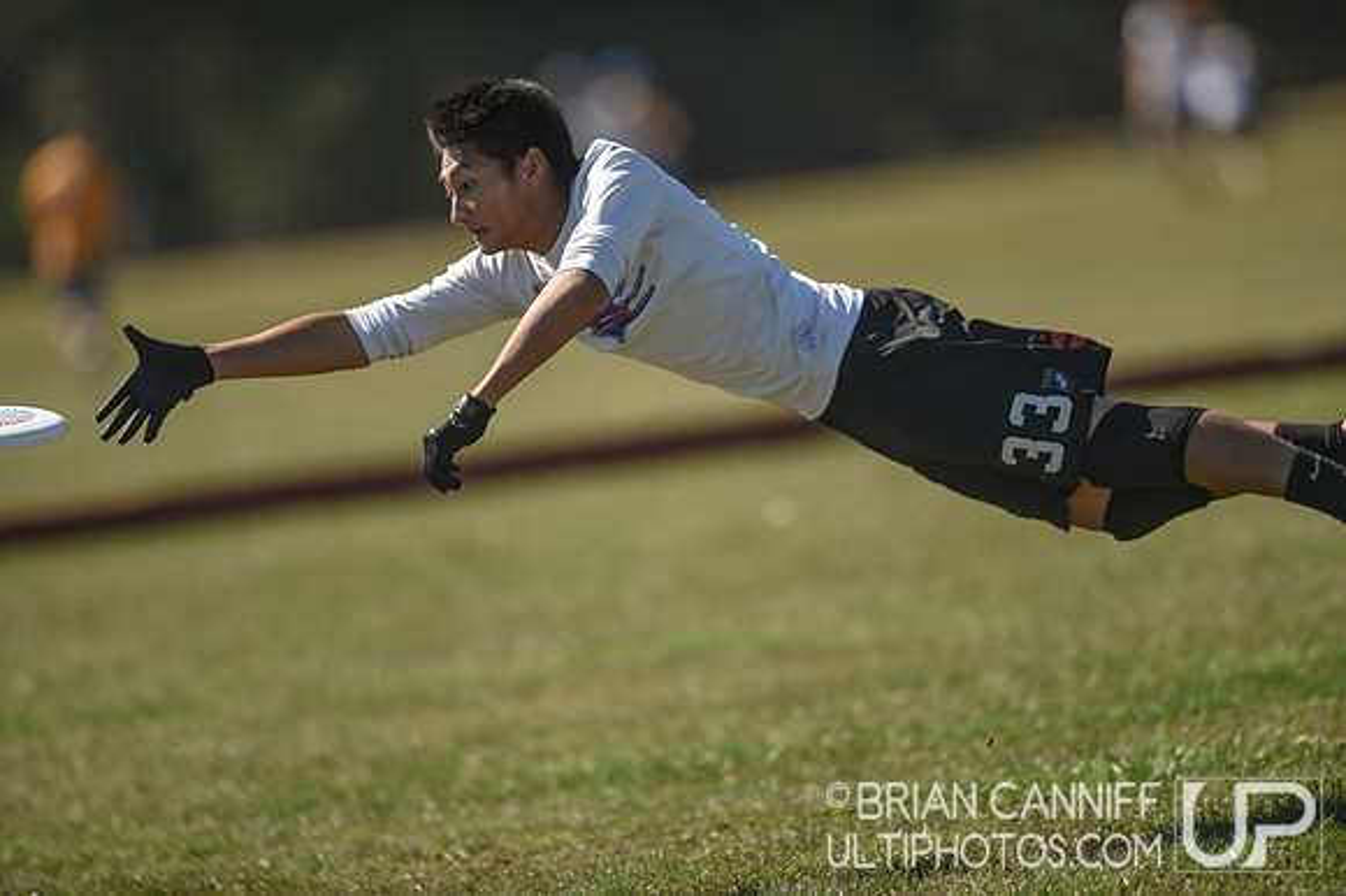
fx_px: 14946
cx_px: 673
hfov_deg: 5.2
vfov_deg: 3.4
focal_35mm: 400
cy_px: 448
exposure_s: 1/3200
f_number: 2.8
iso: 200
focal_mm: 400
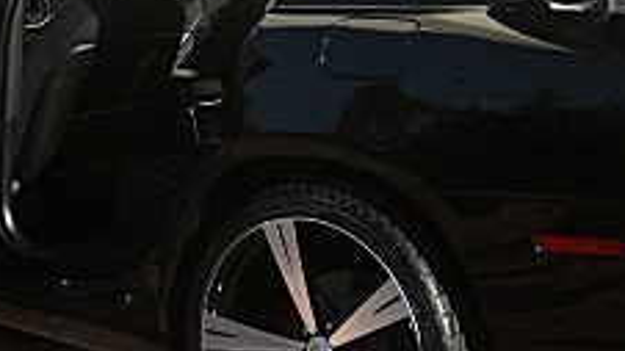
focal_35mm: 111
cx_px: 221
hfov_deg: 19.2
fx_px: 1839
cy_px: 133
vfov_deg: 10.9
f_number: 2.8
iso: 50
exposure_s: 1/400
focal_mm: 6.3
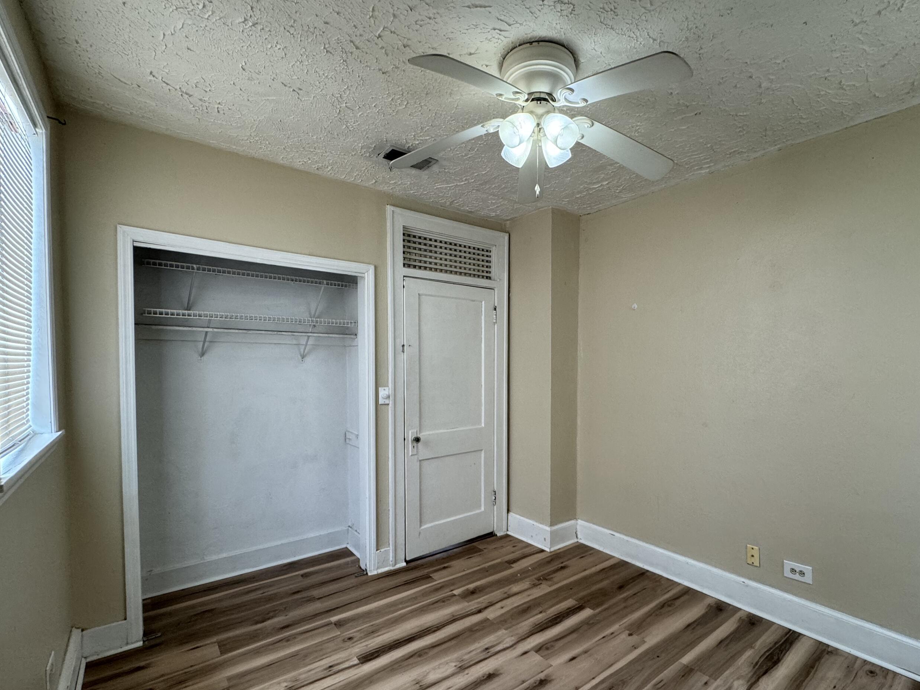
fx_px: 452
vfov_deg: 74.5
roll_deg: +0.0
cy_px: 377
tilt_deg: -2.1
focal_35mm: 17
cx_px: 504
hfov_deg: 90.8
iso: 160
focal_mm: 2.22
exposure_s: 1/120
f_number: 2.2
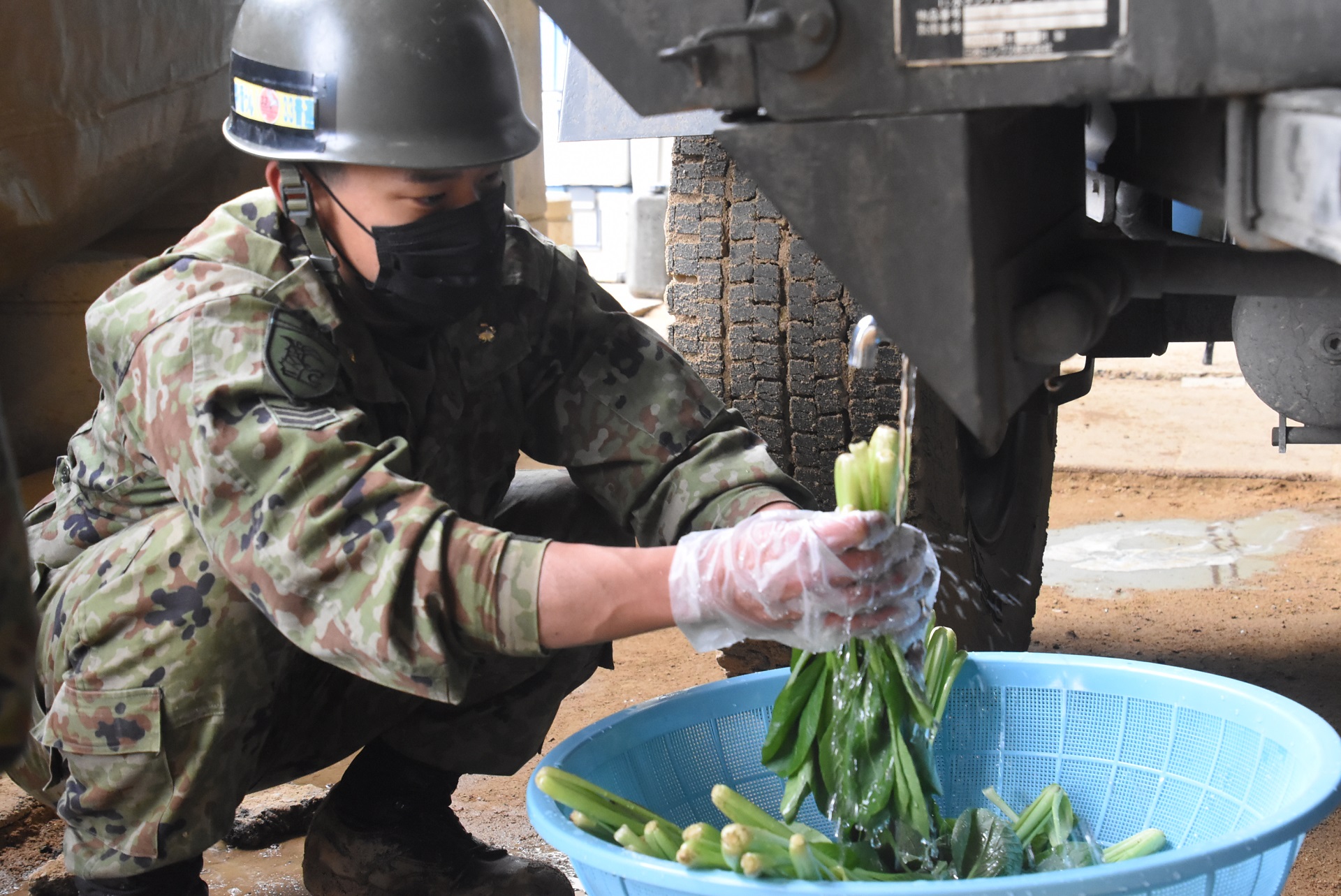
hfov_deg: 35.0
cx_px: 670
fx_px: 2125
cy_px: 448
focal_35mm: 57
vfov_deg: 23.8
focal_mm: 38
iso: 3200
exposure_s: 1/125
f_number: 5.6
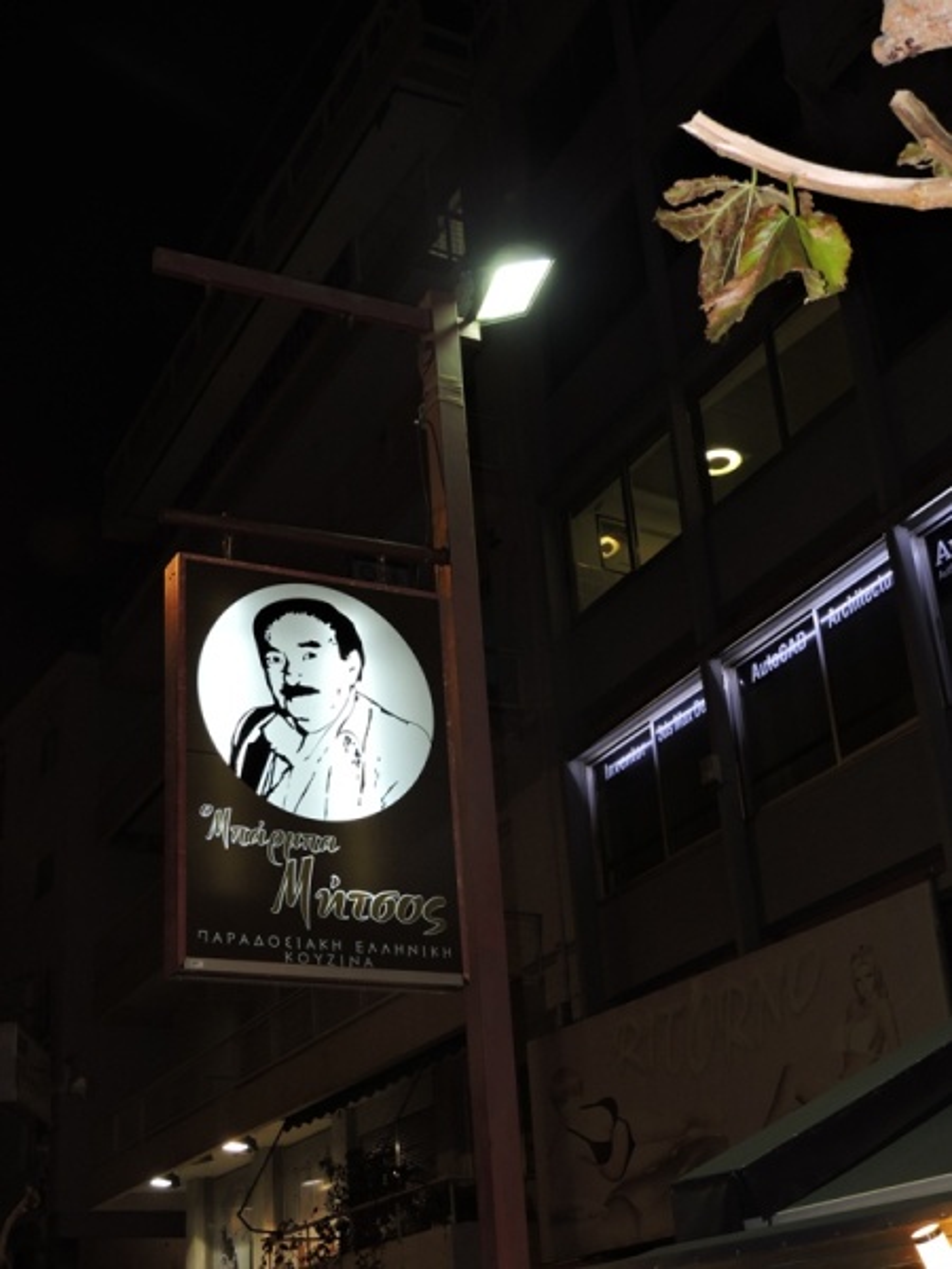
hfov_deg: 30.9
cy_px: 634
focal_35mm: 47
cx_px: 476
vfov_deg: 40.4
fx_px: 1723
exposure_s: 1/30
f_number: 3.5
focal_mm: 8.4
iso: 200
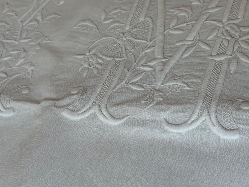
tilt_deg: -41.9
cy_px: 82
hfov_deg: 25.6
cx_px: 95
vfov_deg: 19.4
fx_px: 547
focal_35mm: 76
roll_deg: +33.3
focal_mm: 6.76
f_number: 1.78
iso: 50
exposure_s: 1/141
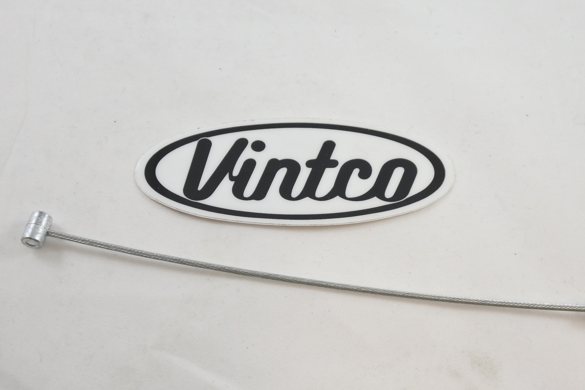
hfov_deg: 40.3
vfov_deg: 27.5
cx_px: 292
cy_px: 195
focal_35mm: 49
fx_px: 796
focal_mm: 18.4
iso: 400
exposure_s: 1/125
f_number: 4.5
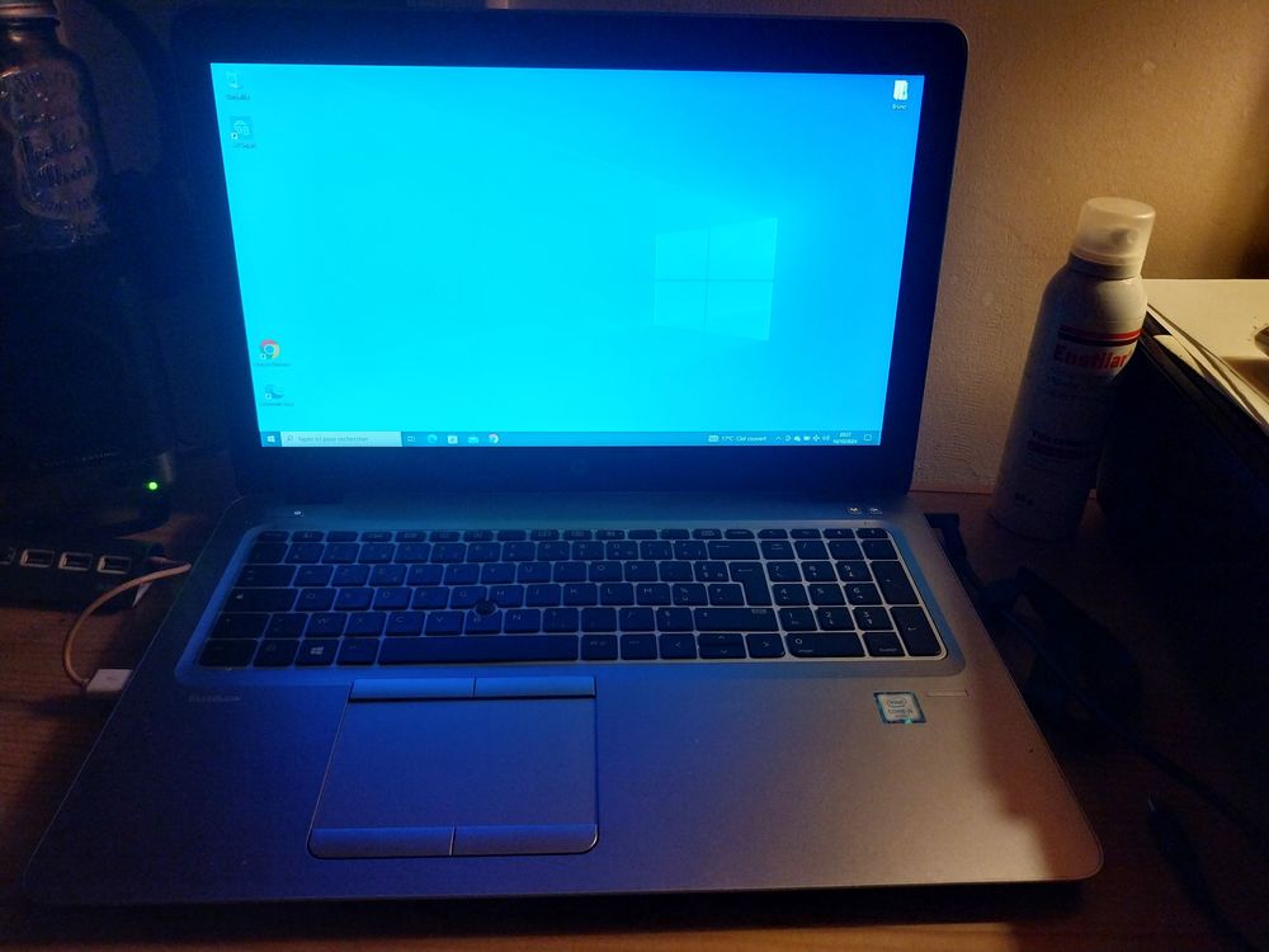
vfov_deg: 53.1
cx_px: 634
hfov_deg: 67.3
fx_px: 953
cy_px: 476
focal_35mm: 26
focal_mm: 4
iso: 160
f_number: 1.8
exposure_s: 1/50
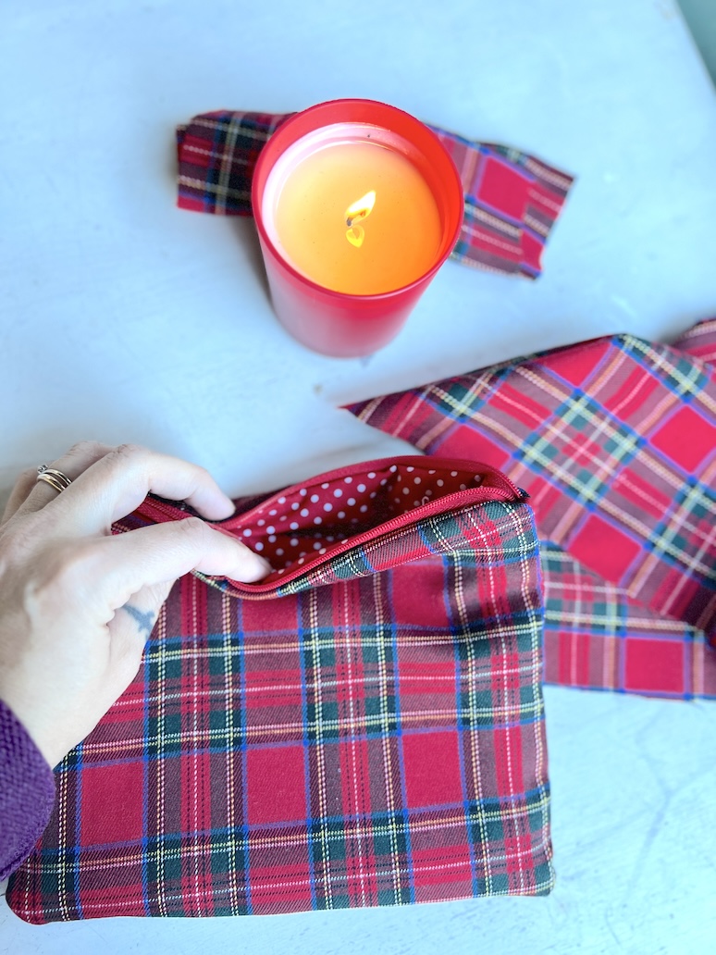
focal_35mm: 26
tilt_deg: -80.0
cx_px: 358
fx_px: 717
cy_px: 478
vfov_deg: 67.3
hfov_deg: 53.1
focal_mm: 5.7
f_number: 1.5
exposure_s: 1/121
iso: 125
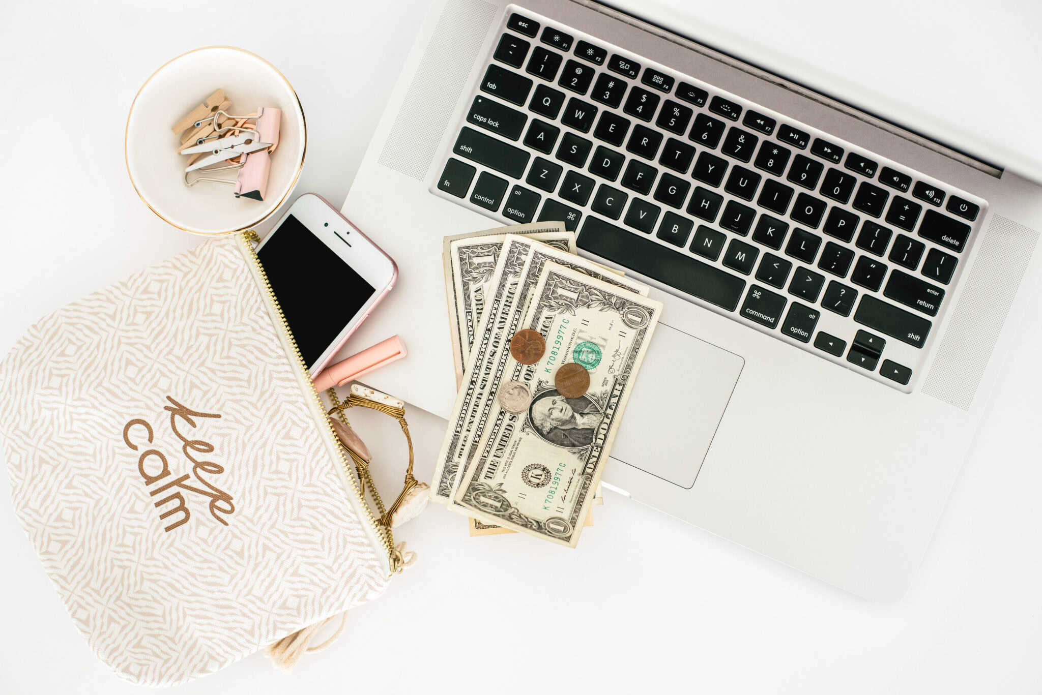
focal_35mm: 50
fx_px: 1448
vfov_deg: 27.0
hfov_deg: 39.6
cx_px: 521
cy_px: 348
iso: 250
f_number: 3.2
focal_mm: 50
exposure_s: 1/160
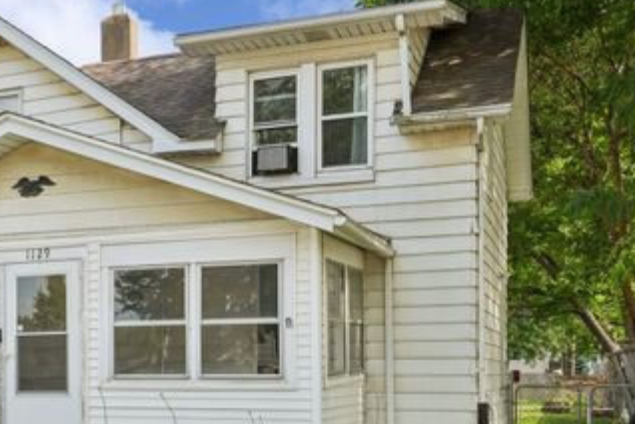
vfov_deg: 24.5
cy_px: 277
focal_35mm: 55
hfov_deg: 35.4
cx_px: 150
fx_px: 970
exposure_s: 1/500
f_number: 9
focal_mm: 35
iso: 400
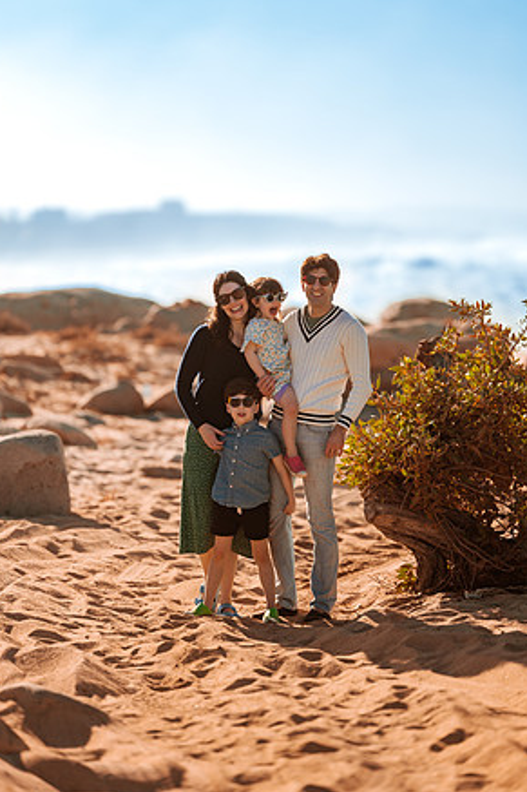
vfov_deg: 14.8
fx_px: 3054
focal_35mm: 139
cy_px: 388
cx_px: 259
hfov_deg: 9.9
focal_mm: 135
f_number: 1.8
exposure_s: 1/4000
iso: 50
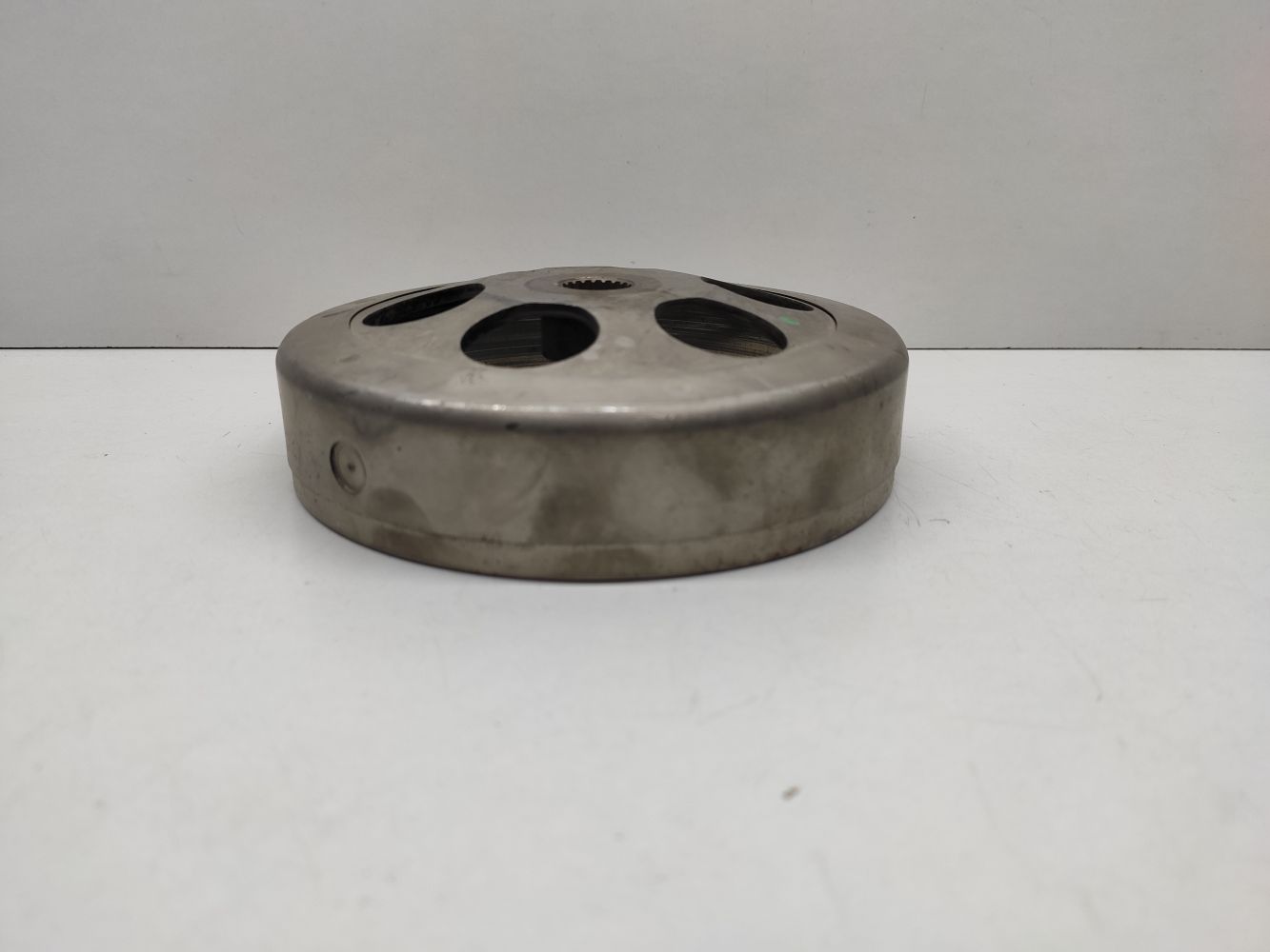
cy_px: 476
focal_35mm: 26
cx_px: 635
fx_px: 954
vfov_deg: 53.1
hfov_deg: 67.3
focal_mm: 4.77
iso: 248
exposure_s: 1/100
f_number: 1.75
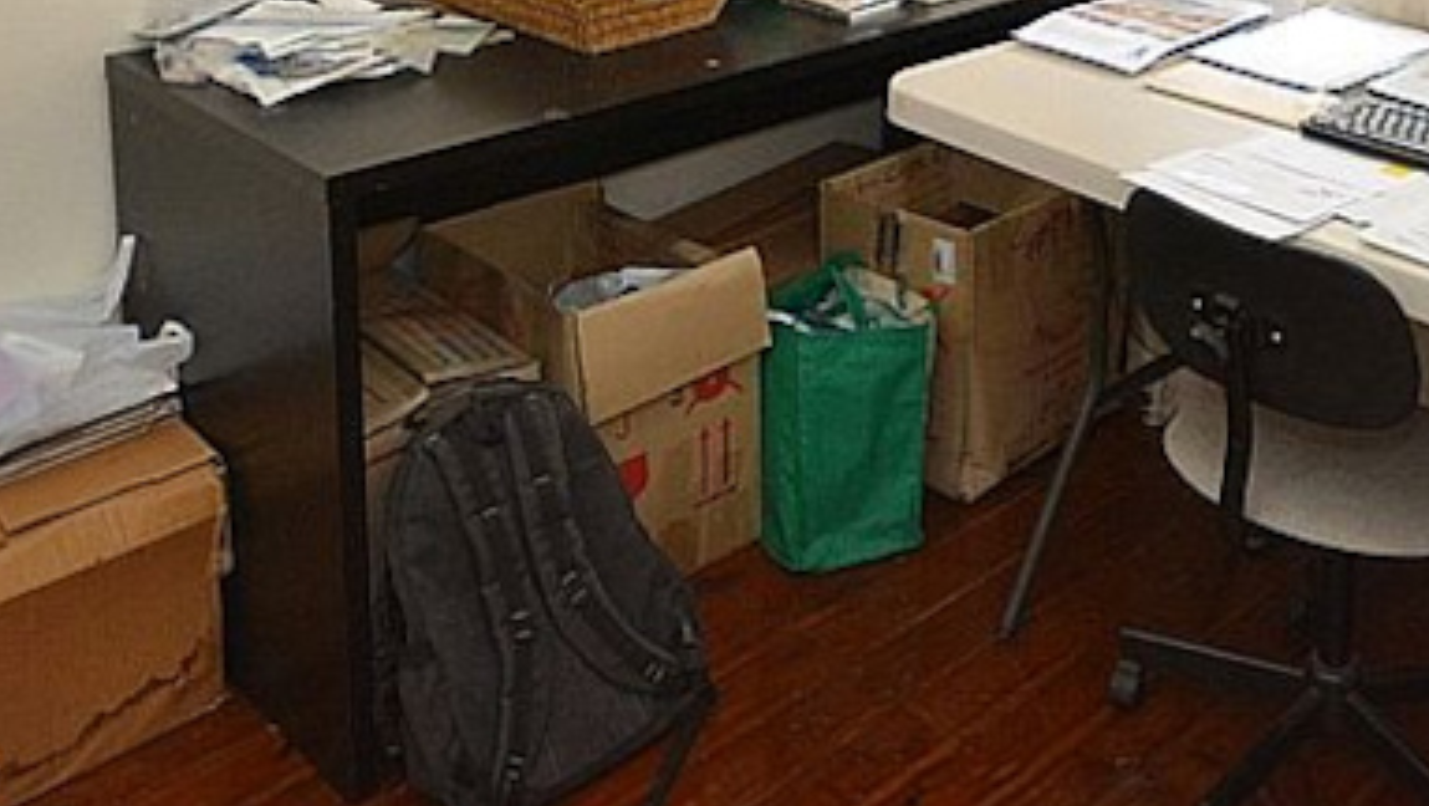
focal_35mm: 42
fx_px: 1592
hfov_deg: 46.8
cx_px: 1048
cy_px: -200
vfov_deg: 25.1
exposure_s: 1/60
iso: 220
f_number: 4
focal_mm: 10
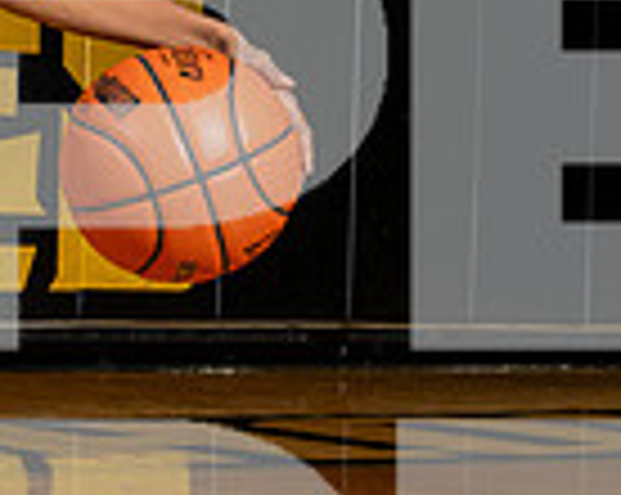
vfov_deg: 10.8
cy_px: 115
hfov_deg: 13.1
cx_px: -216
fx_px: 2606
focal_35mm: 142
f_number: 8
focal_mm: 36
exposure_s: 1/250
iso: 800
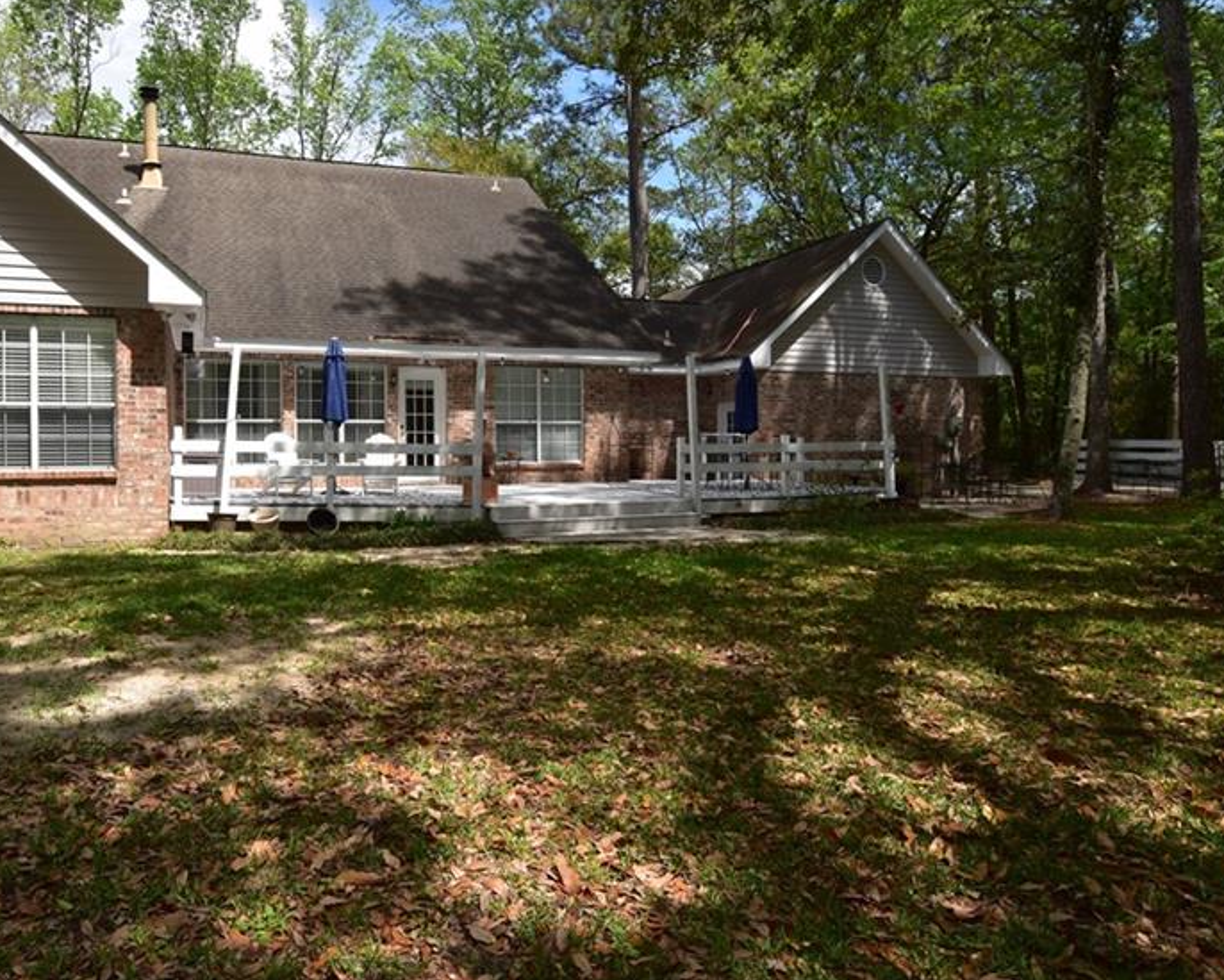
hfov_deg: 76.1
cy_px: 461
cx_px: 450
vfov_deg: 65.5
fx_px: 761
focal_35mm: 21
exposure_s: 1/200
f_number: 10
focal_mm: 10
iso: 180
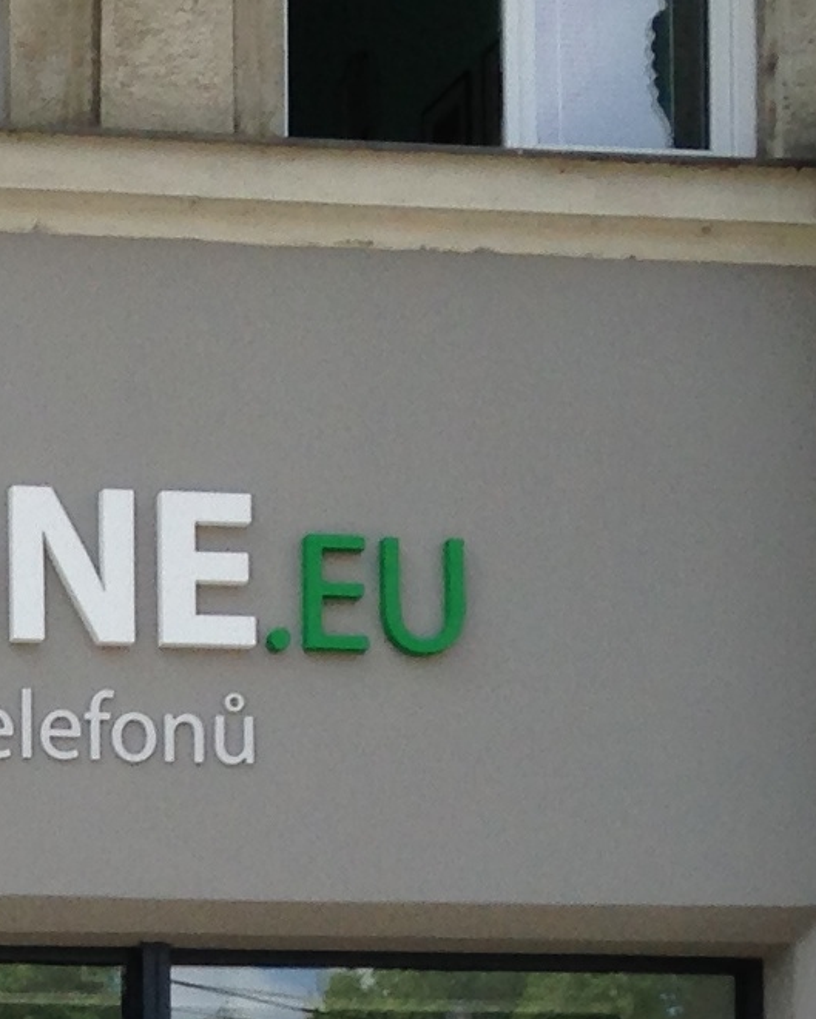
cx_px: -561
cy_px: 1690
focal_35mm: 159
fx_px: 4799
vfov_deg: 11.4
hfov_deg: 9.3
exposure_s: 1/713
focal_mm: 4.12
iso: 50
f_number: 2.4
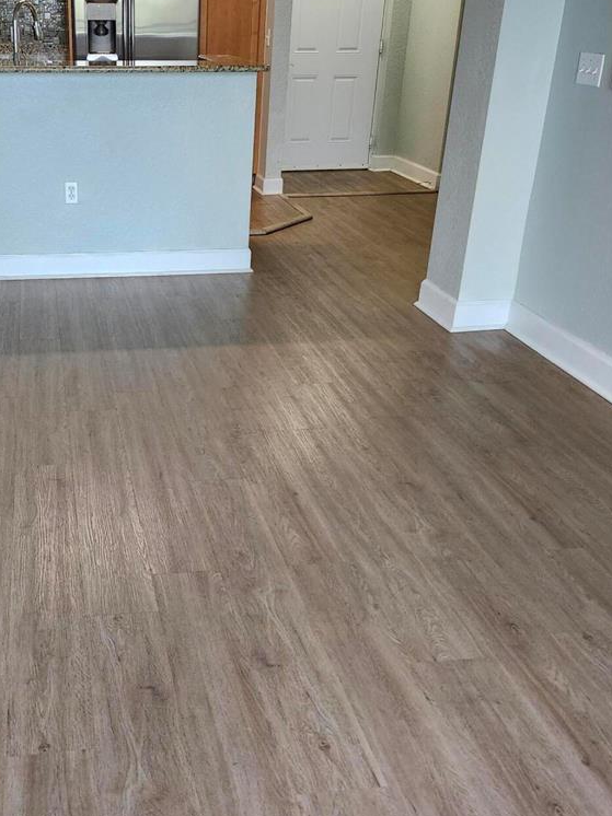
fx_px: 873
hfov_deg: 37.9
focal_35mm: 37
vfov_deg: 50.1
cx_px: 172
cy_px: 394
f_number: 1.8
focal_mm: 5.54
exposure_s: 1/120
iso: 400
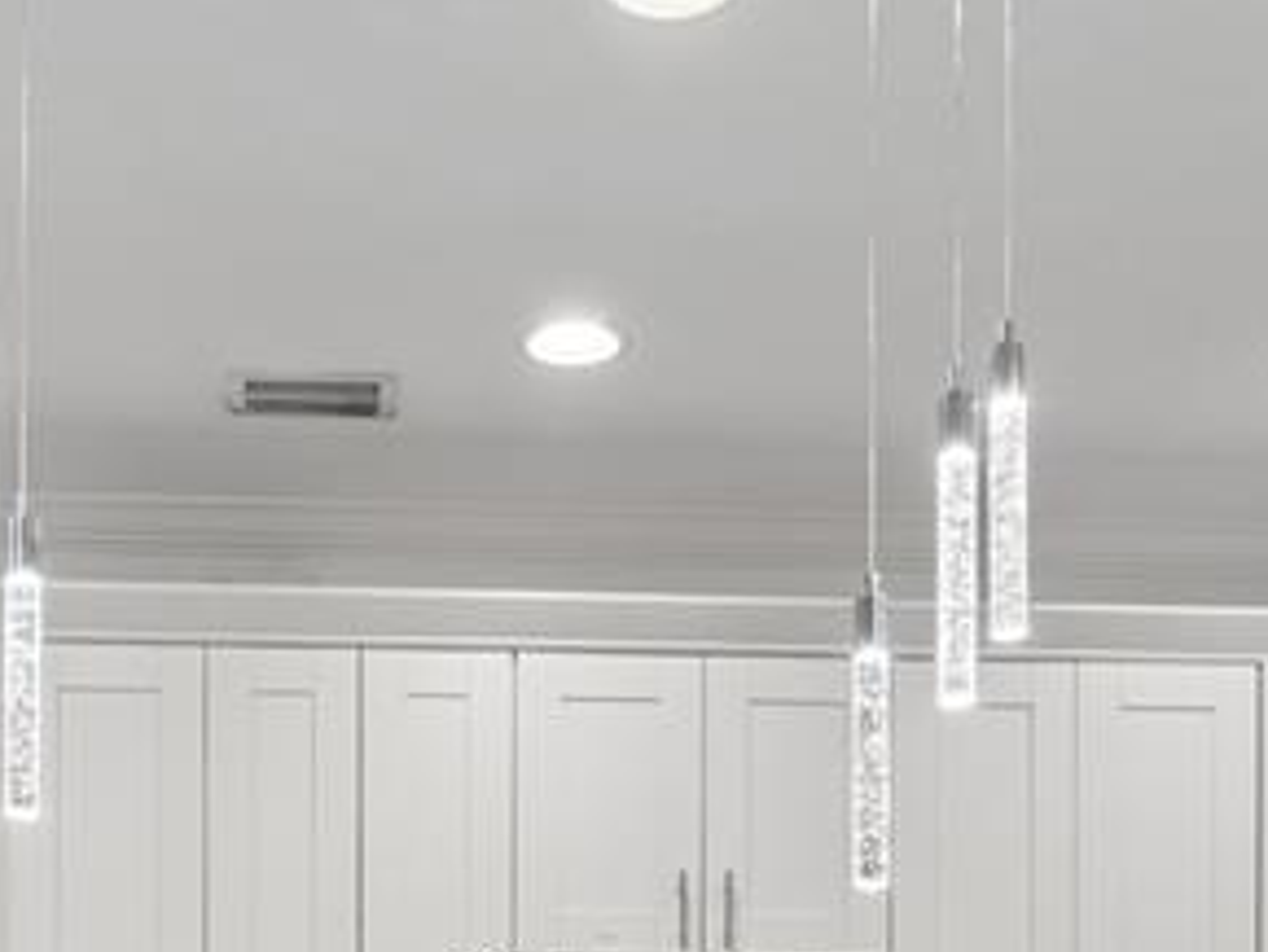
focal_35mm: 51
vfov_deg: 25.7
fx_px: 1869
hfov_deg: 37.2
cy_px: 1136
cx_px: 443
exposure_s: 1/8
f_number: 7.1
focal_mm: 10
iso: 100
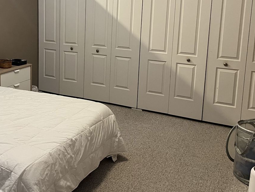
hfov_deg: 42.1
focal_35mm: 44
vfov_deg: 32.3
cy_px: 51
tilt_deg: -8.2
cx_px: 75
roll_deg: -0.3
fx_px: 324
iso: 400
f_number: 1.6
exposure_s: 1/40
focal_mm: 5.1
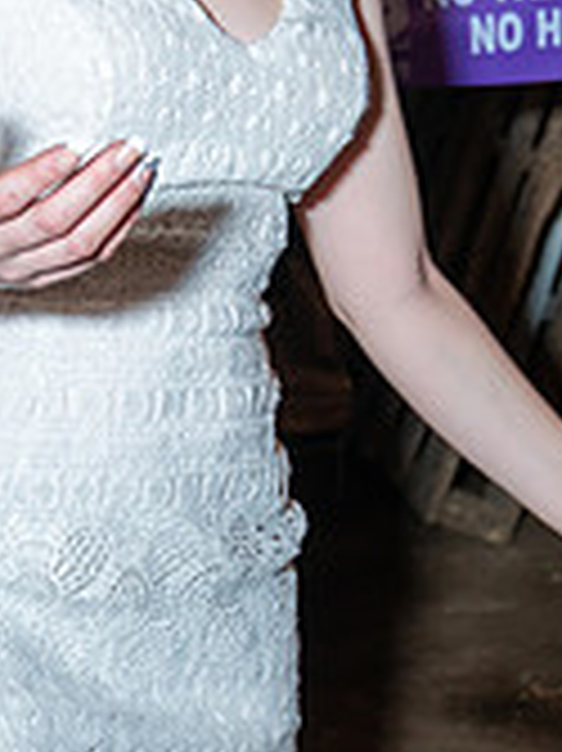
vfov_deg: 15.4
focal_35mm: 127
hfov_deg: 11.6
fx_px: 2753
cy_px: 108
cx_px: 184
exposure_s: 1/200
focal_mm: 33
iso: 400
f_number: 4.5
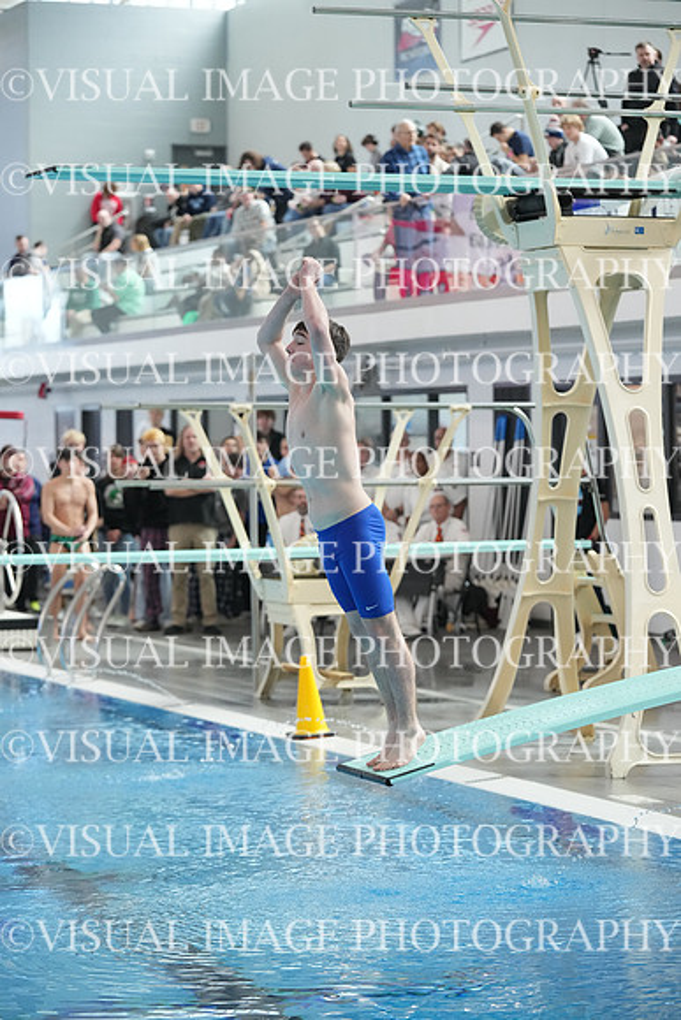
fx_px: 3034
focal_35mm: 107
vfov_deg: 19.1
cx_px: 340
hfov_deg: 12.8
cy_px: 510
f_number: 4
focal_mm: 107
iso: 4000
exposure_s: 1/1600
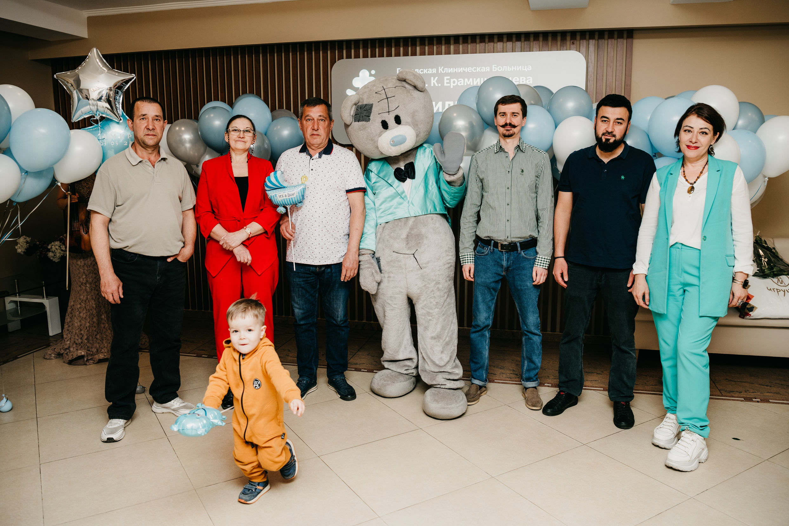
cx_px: 386
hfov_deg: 63.7
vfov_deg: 45.0
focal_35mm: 29
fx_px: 636
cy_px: 263
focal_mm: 27
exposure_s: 1/160
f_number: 4
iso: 160
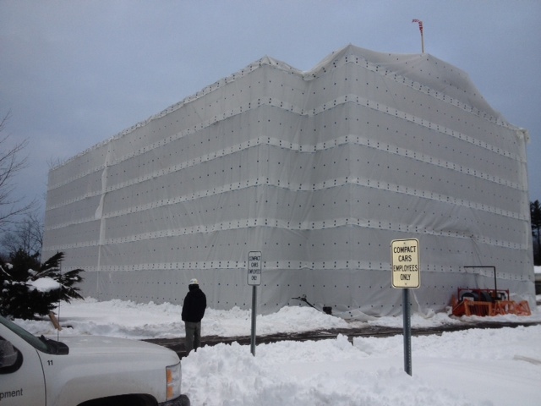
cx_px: 270
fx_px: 547
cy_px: 203
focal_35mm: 35
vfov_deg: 40.7
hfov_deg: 52.6
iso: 50
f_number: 2.4
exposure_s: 1/228
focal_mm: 4.28
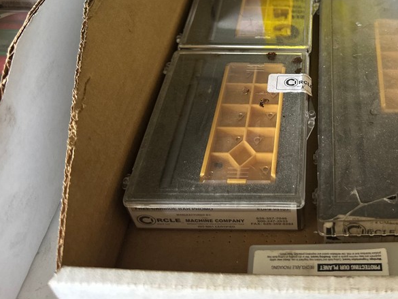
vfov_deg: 33.2
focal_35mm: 42
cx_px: 319
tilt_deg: -40.9
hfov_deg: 42.7
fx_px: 483
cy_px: 51
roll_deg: -0.2
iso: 250
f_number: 1.78
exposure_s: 1/80
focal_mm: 6.86
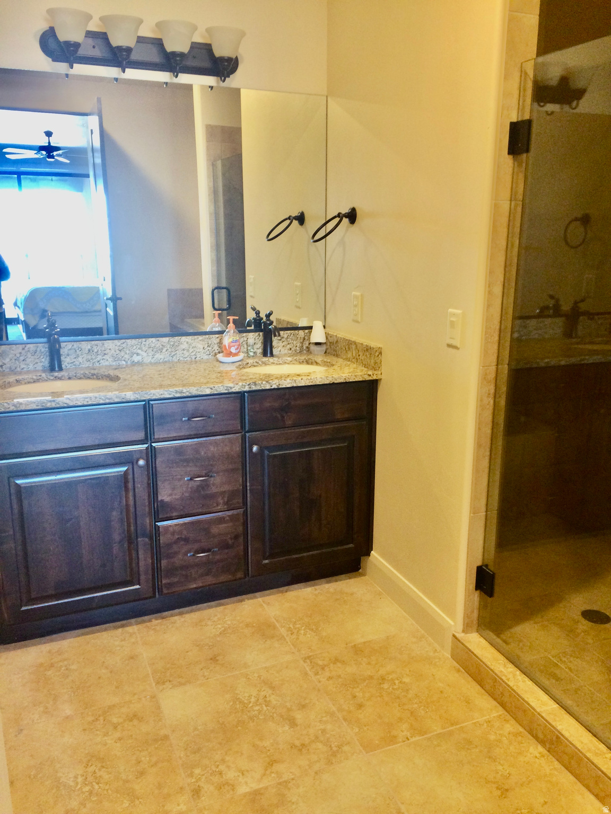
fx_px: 682
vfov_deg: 61.7
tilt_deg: -14.5
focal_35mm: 29
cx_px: 306
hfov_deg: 48.2
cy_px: 407
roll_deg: +0.5
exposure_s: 1/30
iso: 160
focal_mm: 4.15
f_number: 2.2
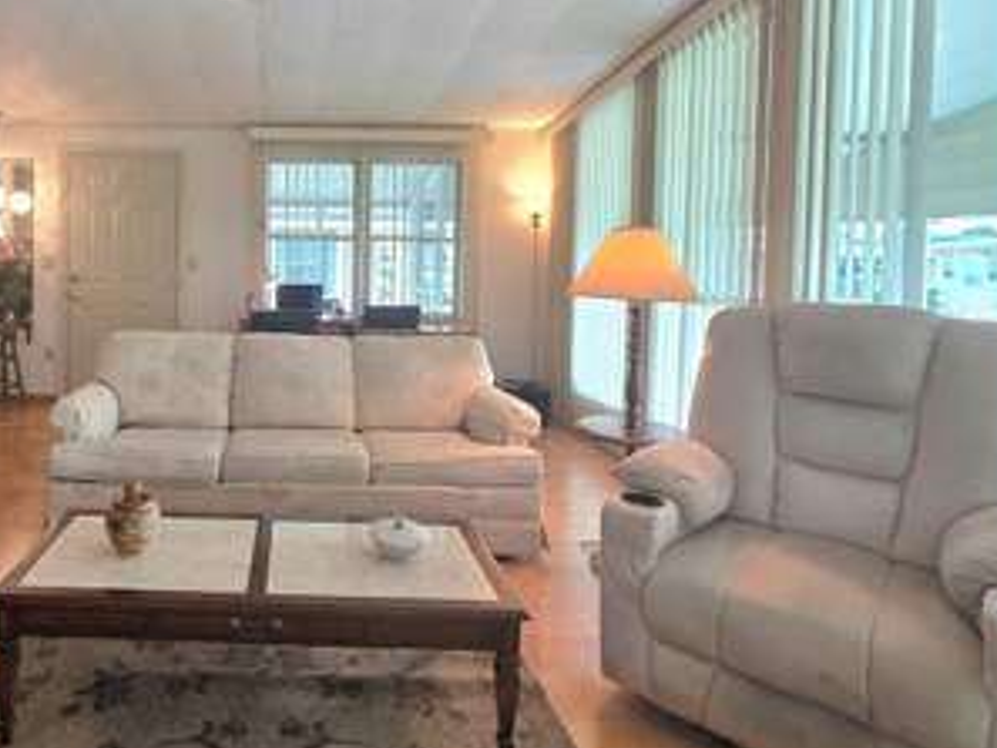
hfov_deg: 74.7
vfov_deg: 62.6
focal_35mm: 21
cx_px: 282
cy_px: 278
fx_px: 605
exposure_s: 1/120
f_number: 1.9
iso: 100
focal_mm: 2.2
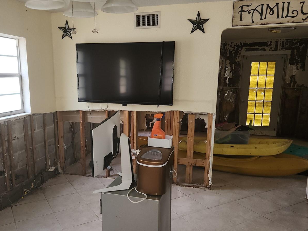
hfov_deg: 58.2
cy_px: 131
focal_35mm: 31
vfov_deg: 45.3
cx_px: 136
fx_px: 276
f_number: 1.8
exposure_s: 1/24
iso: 125
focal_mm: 5.4
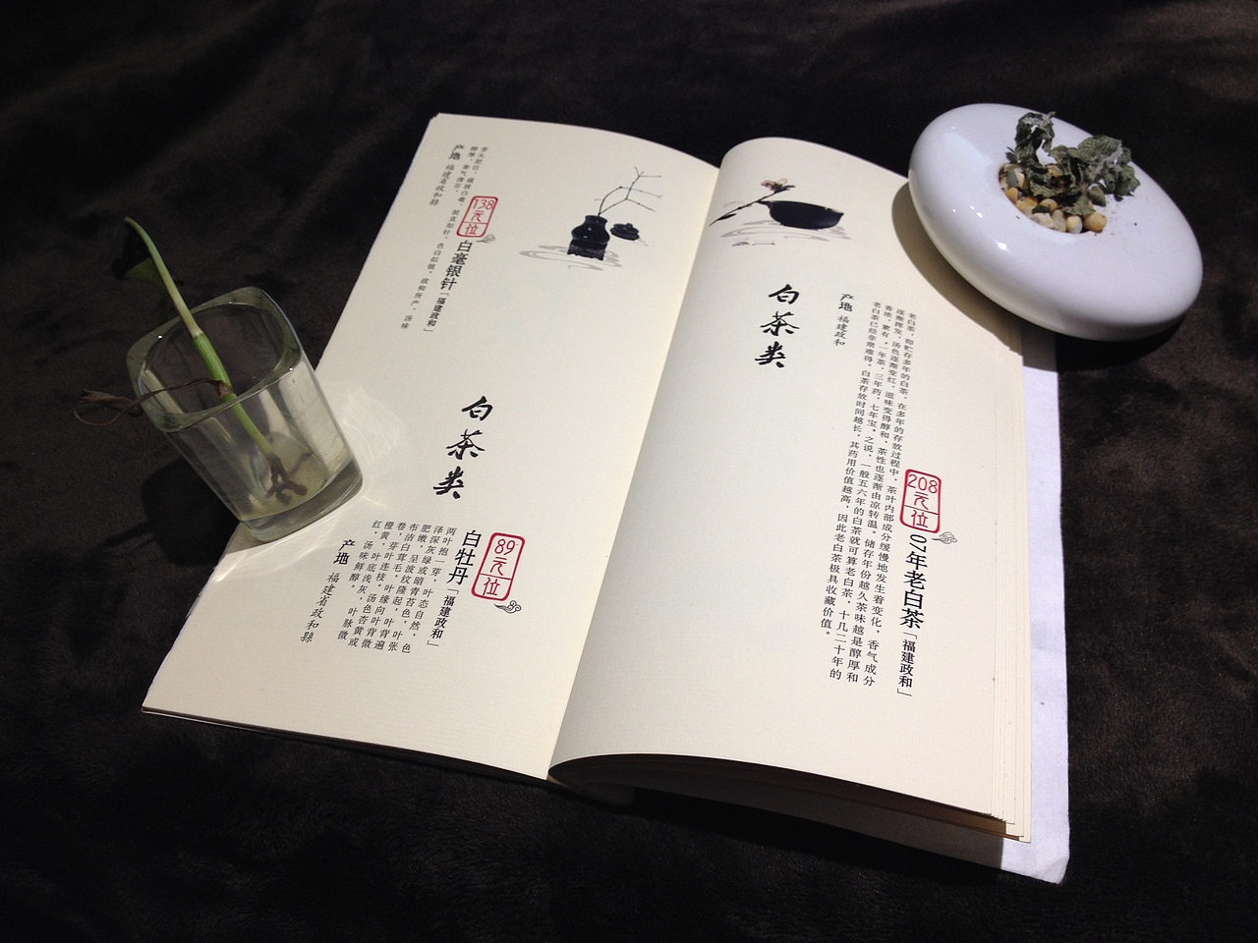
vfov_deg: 40.7
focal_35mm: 35
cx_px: 629
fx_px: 1272
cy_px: 472
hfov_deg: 52.6
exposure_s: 1/20
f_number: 2.4
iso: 50
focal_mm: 4.28
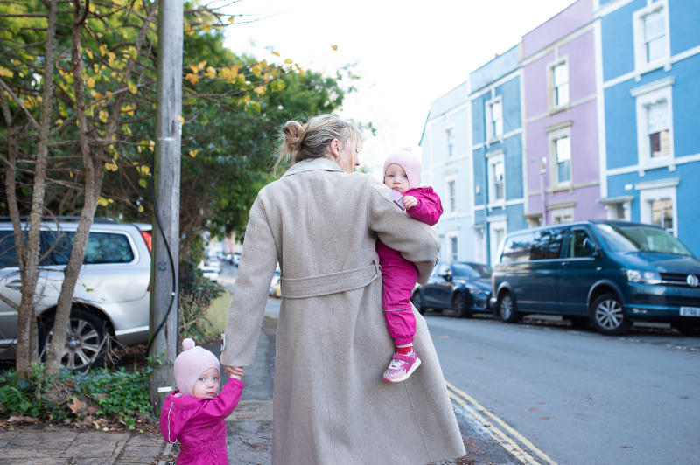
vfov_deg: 37.8
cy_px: 232
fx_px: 680
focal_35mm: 35
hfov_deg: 54.5
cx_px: 350
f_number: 2.8
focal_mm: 35
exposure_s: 1/160
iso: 125
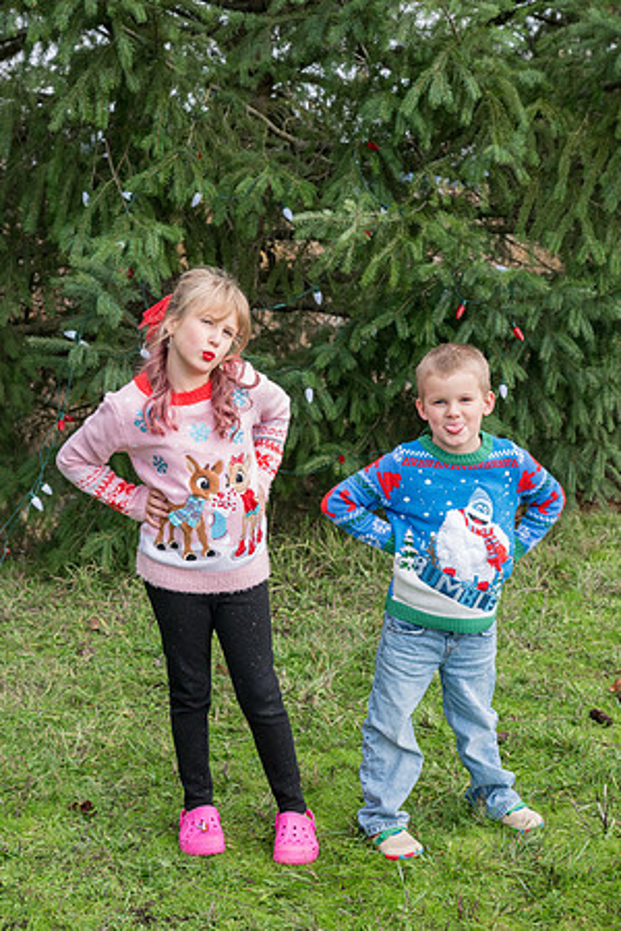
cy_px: 466
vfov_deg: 38.2
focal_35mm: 52
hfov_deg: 26.0
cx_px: 310
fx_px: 1345
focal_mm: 35
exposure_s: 1/320
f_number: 5
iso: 320
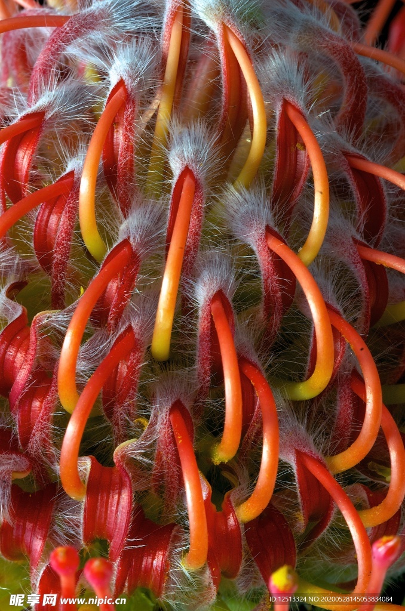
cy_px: 306
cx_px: 202
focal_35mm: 158
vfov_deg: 13.1
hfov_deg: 8.7
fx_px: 2670
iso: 100
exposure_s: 1/125
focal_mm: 105
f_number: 22
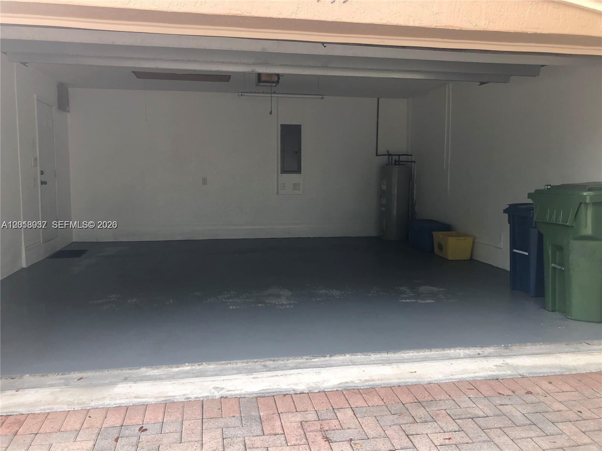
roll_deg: -0.3
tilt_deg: -6.7
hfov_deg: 63.4
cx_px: 301
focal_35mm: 28
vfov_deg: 49.7
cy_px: 226
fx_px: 487
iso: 32
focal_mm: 3.99
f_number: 1.8
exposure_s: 1/120
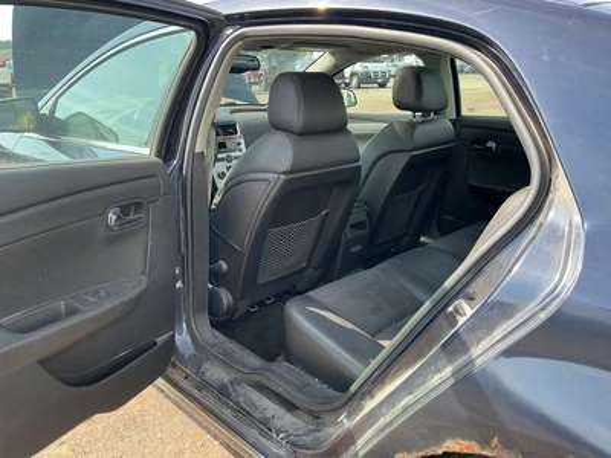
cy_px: 229
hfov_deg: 63.4
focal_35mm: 28
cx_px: 306
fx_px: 494
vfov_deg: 49.7
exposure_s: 1/177
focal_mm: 3
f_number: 1.8
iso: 25
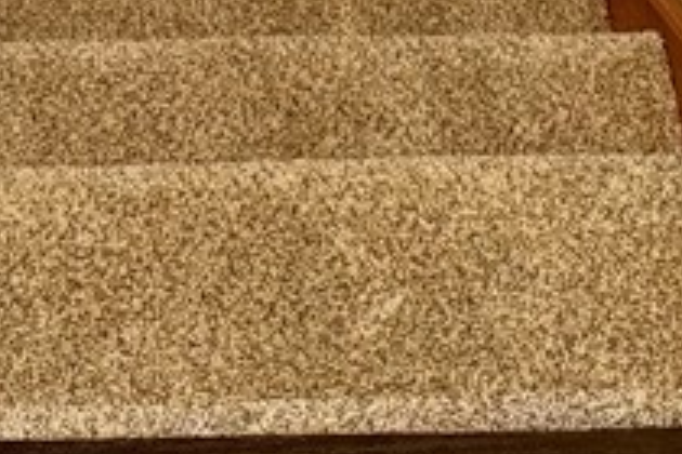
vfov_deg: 9.5
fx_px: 2311
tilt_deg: -37.1
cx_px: 175
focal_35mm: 122
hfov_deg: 16.7
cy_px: -765
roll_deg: +0.3
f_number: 1.78
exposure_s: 1/60
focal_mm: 6.76
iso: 400
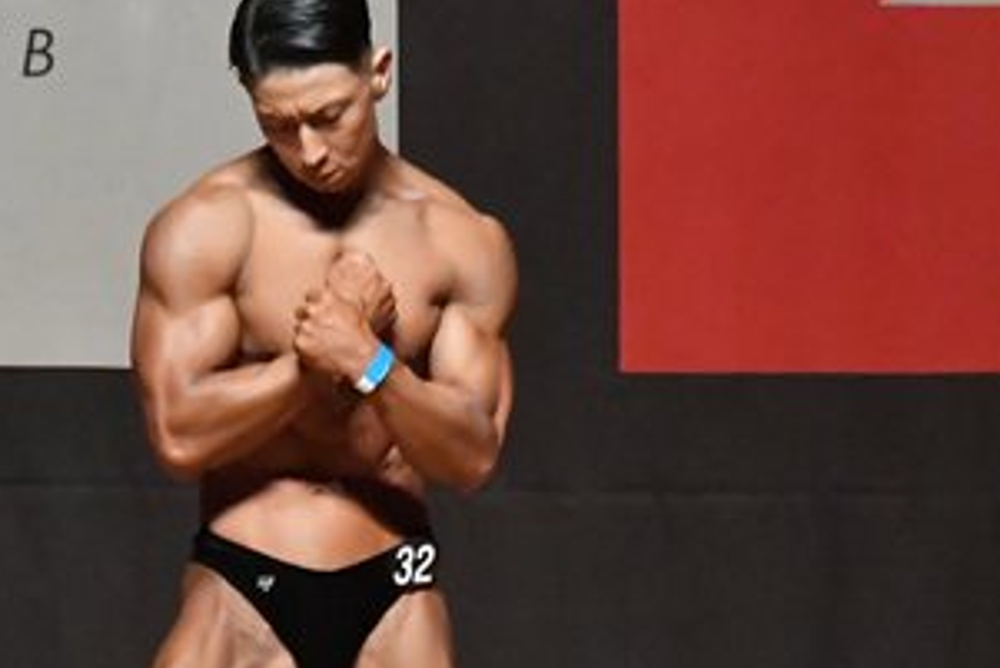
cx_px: 211
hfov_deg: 3.1
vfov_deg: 2.1
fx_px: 18230
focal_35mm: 656
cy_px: 578
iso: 12800
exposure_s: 1/400
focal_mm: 170
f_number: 5.6
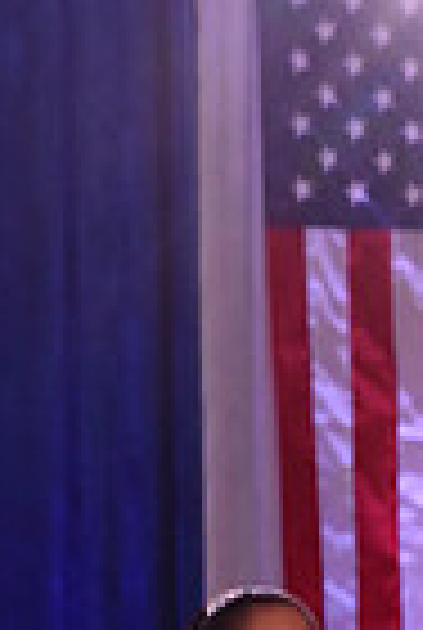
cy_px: 1048
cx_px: 448
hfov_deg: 3.6
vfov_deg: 5.3
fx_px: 6664
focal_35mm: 380
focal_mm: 92
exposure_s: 1/320
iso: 2500
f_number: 6.3
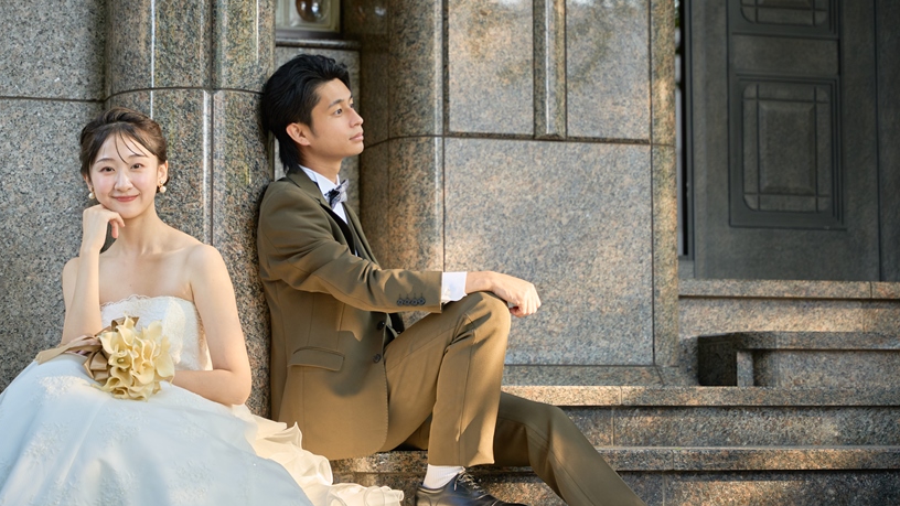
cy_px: 224
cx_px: 362
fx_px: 2196
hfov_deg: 23.1
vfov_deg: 13.2
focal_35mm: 92
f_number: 2.8
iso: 200
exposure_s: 1/200
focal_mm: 70
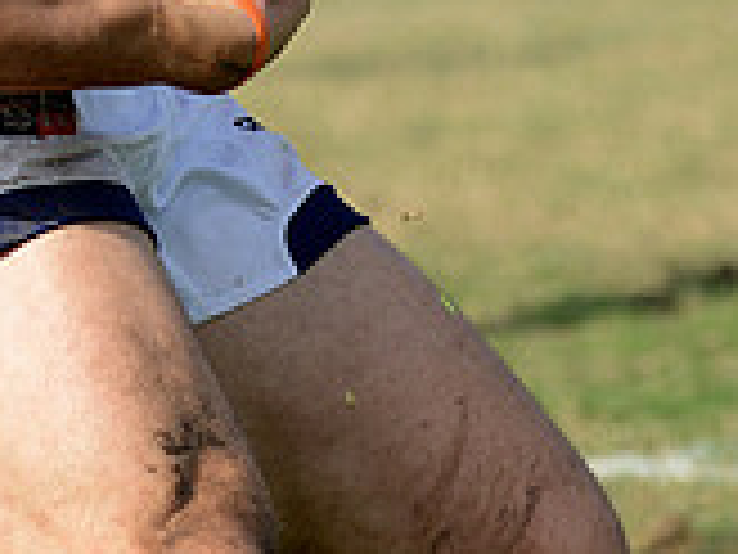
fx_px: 7611
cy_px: -300
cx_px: 184
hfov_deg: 5.5
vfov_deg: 4.1
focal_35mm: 357
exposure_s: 1/1600
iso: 500
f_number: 4
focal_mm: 105
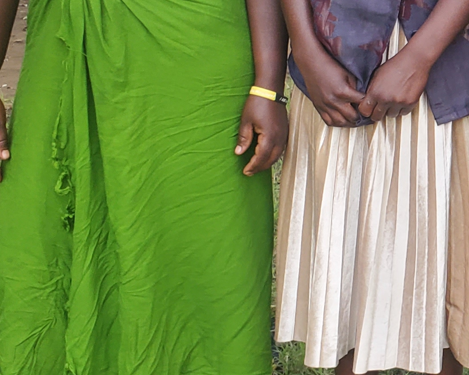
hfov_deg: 18.0
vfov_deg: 15.7
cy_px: 66
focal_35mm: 97
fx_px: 1346
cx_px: 669
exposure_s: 1/100
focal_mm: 4.3
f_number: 2.4
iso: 125
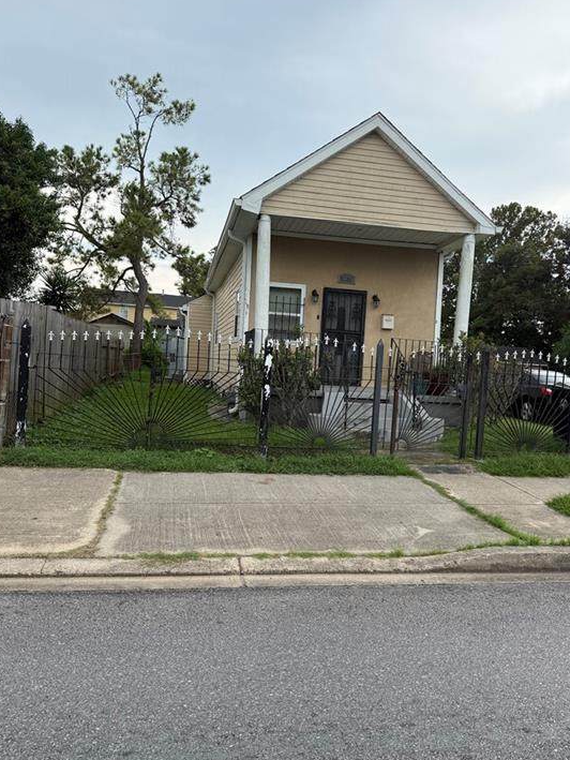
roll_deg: -2.9
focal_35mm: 26
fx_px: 571
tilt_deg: -0.3
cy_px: 382
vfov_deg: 67.3
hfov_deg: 53.1
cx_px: 296
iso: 100
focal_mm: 6.76
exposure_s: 1/1901
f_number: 1.78
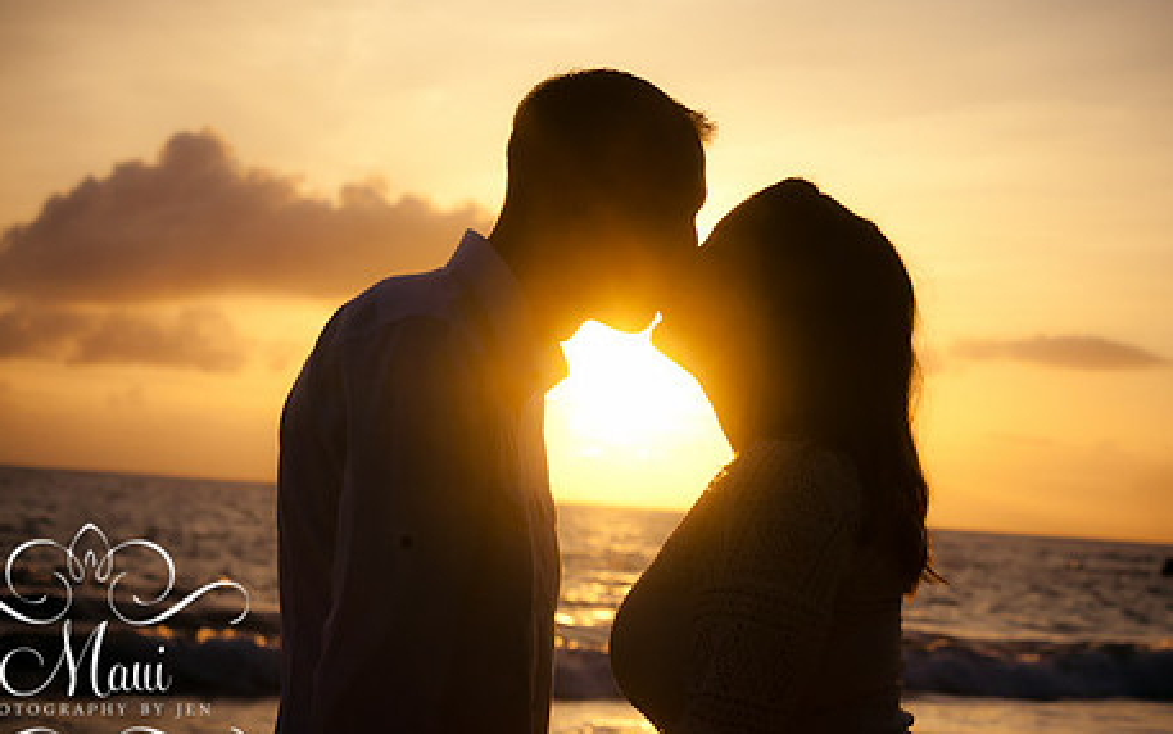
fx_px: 2974
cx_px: 637
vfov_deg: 14.1
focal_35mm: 93
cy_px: 348
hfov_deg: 22.3
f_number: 5
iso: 800
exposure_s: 1/4000
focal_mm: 48
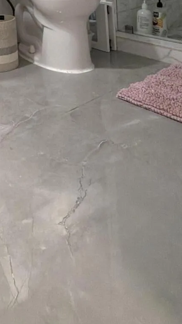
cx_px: -17
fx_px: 343
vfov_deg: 38.9
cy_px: -53
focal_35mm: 40
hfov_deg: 27.3
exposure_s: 1/60
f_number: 2.2
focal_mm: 2.22
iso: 250
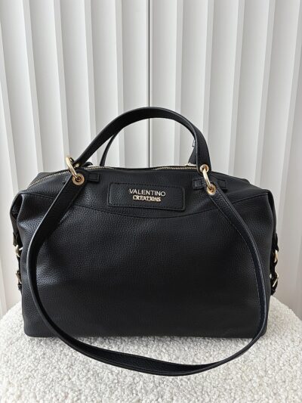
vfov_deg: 67.3
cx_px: 151
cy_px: 202
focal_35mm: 26
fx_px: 302
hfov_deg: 53.1
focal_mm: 5.96
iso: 50
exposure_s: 1/122
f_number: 1.6
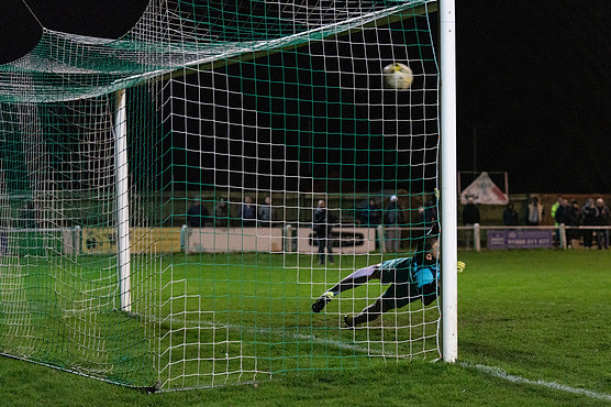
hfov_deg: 21.0
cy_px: 249
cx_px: 383
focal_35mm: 97
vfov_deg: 14.1
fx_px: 1645
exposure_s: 1/640
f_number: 2.8
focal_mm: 70
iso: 5000
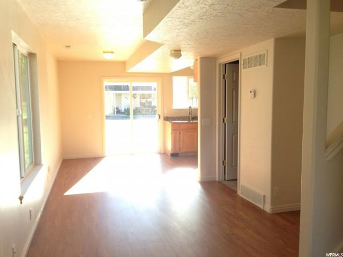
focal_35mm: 33
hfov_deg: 55.4
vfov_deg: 42.9
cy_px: 128
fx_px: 327
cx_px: 172
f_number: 2.4
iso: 80
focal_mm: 4.12
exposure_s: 1/120
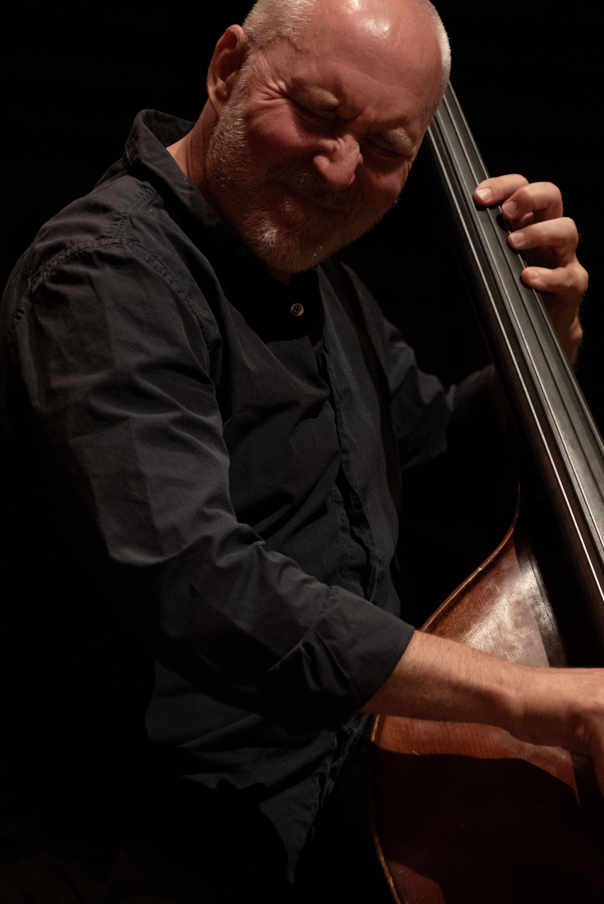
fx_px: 6889
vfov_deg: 7.5
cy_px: 393
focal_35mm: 274
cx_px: 385
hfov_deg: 5.0
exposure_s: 1/320
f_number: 4.5
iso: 8000
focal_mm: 200
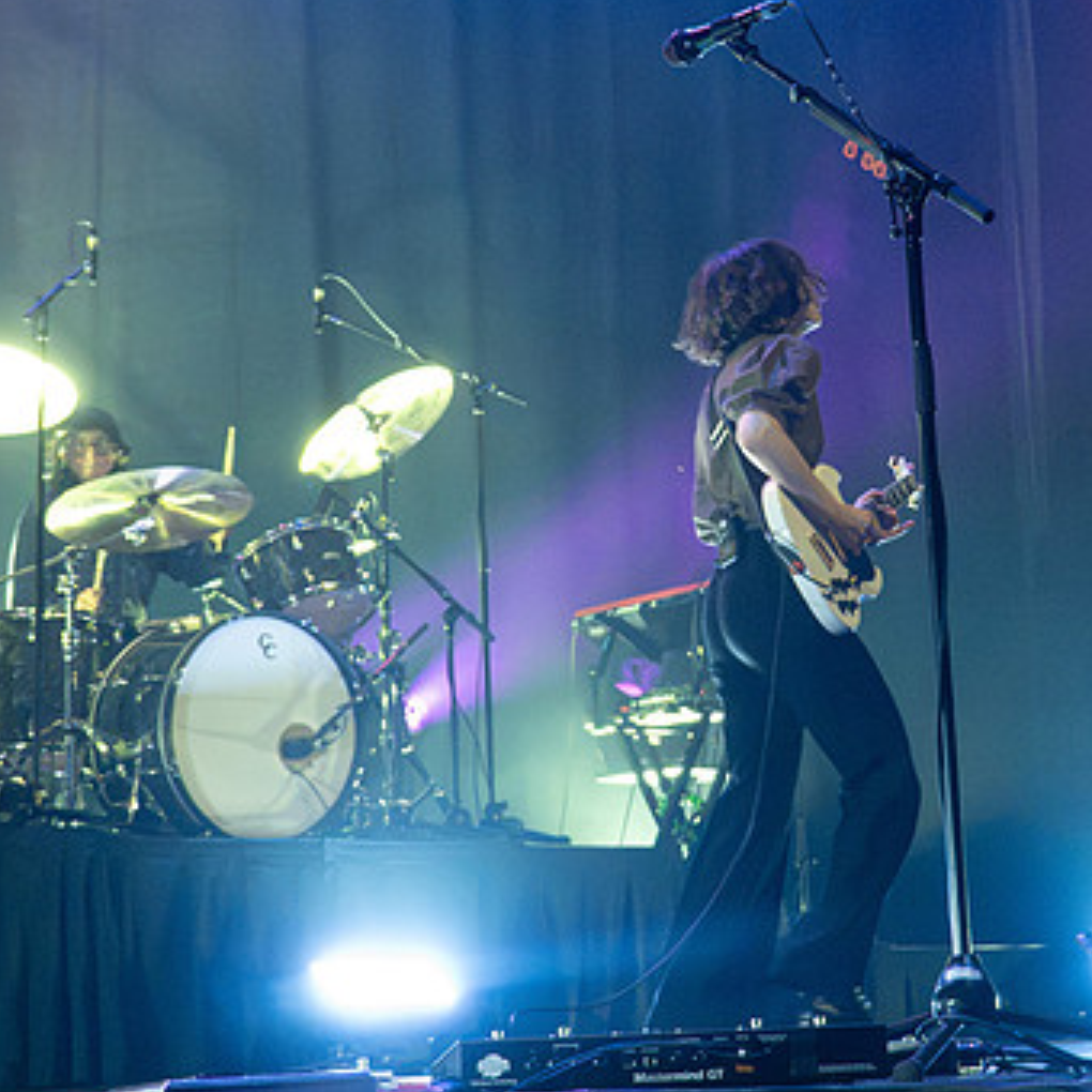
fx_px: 2712
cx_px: 792
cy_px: 440
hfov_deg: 22.6
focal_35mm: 76
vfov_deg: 22.7
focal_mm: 14.4
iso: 6400
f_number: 3.5
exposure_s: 1/320
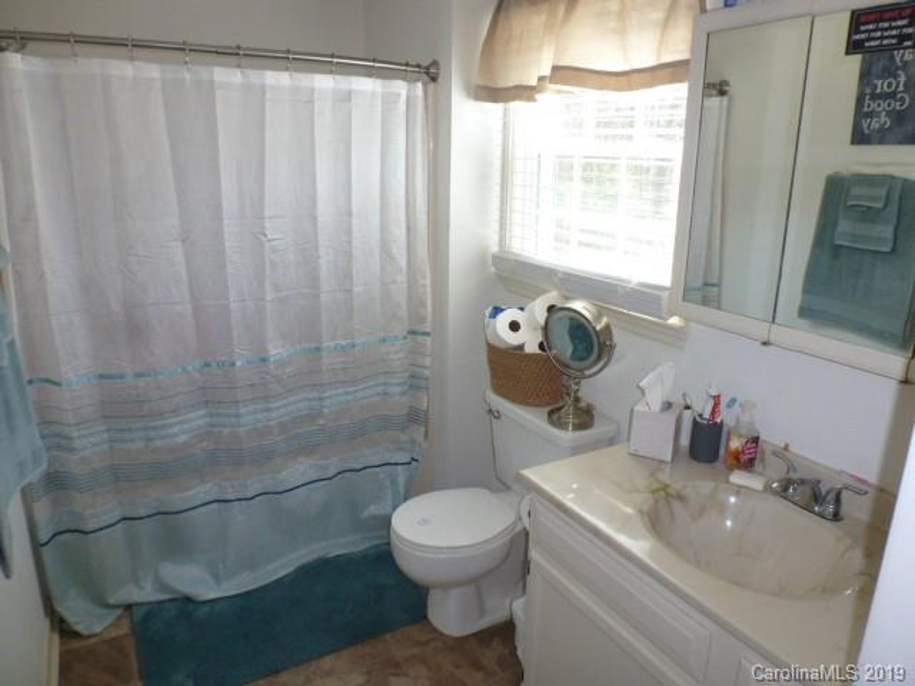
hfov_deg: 71.6
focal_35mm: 24
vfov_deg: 56.8
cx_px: 458
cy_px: 343
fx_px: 634
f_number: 3.3
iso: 200
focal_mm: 4.3
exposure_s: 1/60
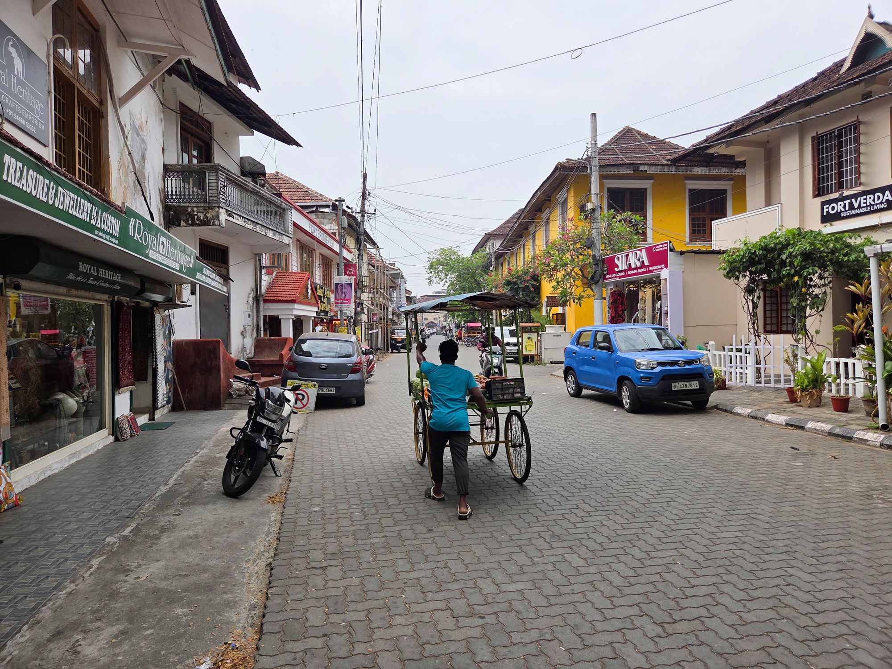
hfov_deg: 73.9
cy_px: 334
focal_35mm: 23
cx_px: 446
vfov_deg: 58.9
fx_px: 593
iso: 80
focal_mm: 5.4
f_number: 1.8
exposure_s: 1/3282
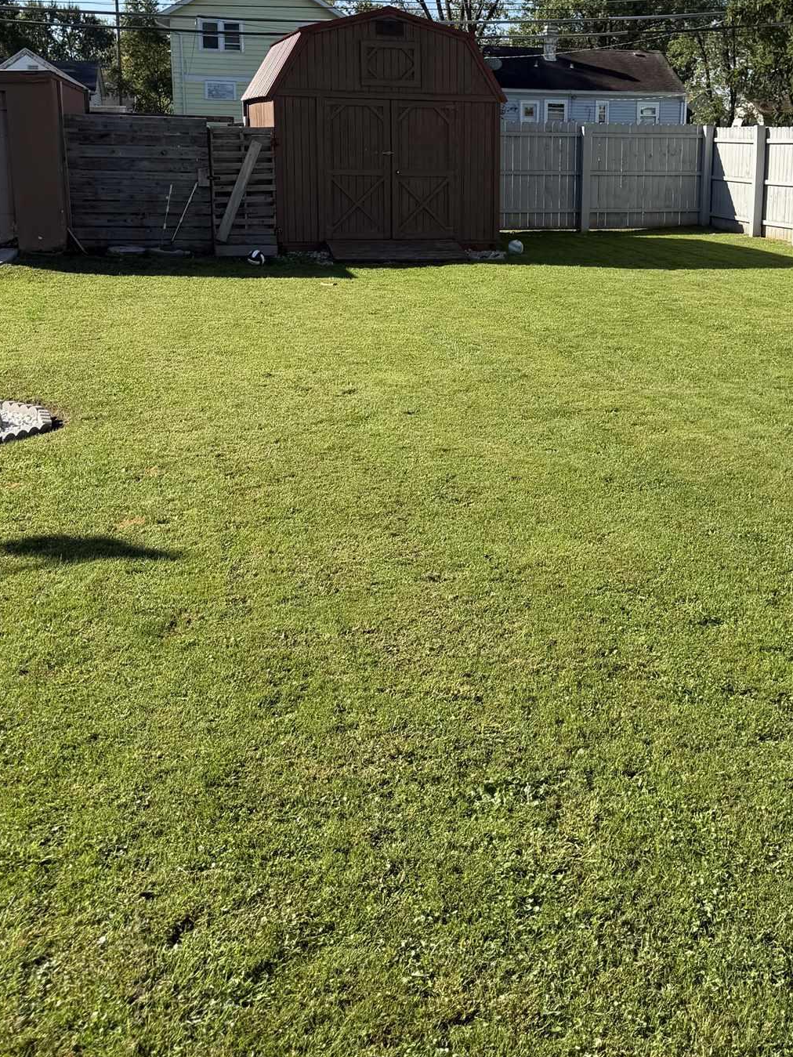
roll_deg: -1.0
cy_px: 370
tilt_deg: -12.6
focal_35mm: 41
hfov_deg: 34.8
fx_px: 1252
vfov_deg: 45.2
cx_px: 521
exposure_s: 1/2801
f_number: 1.78
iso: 80
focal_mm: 6.76
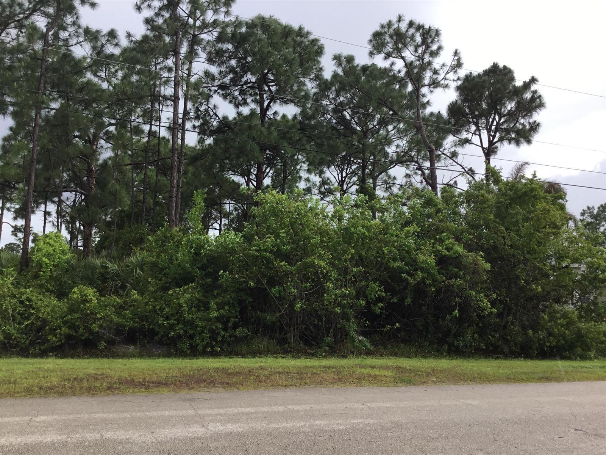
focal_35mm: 31
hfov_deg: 58.4
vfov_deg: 45.4
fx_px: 543
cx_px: 303
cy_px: 228
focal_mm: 3.3
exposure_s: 1/494
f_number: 2.4
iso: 25
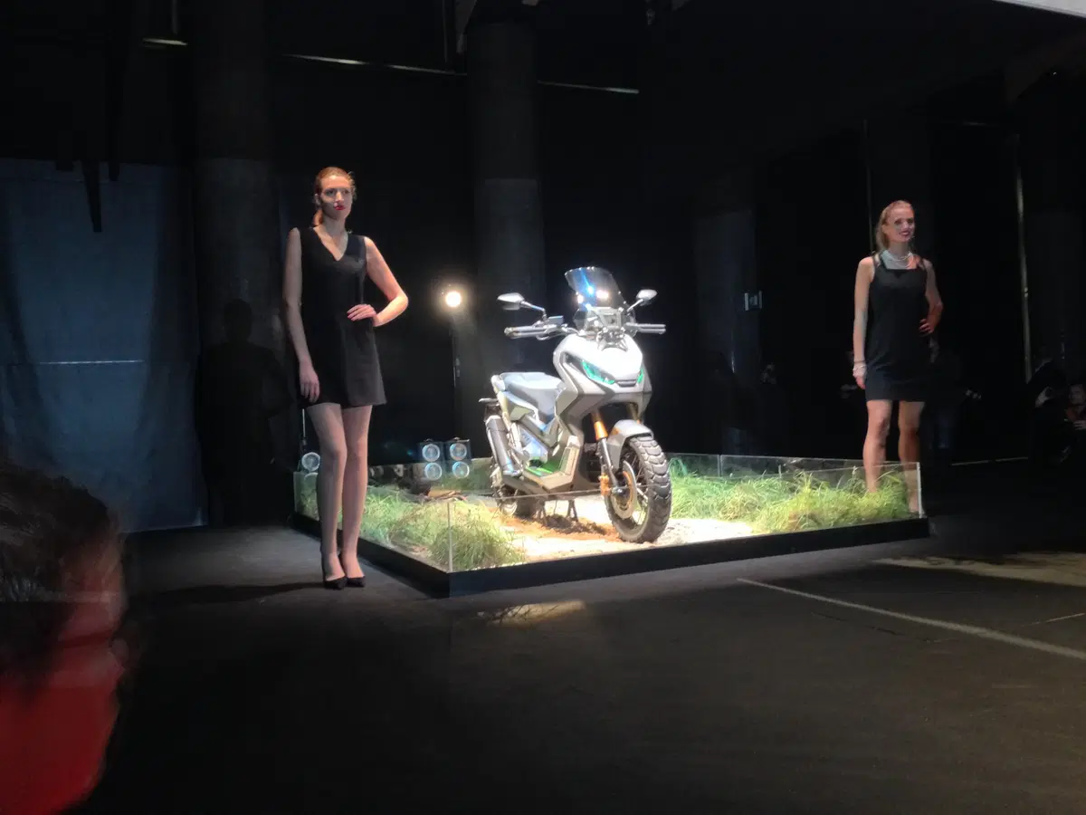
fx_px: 1035
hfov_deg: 55.4
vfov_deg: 42.9
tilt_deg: -1.6
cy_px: 408
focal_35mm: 33
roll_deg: +3.0
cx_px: 543
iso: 400
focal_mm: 4.12
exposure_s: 1/17
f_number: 2.4
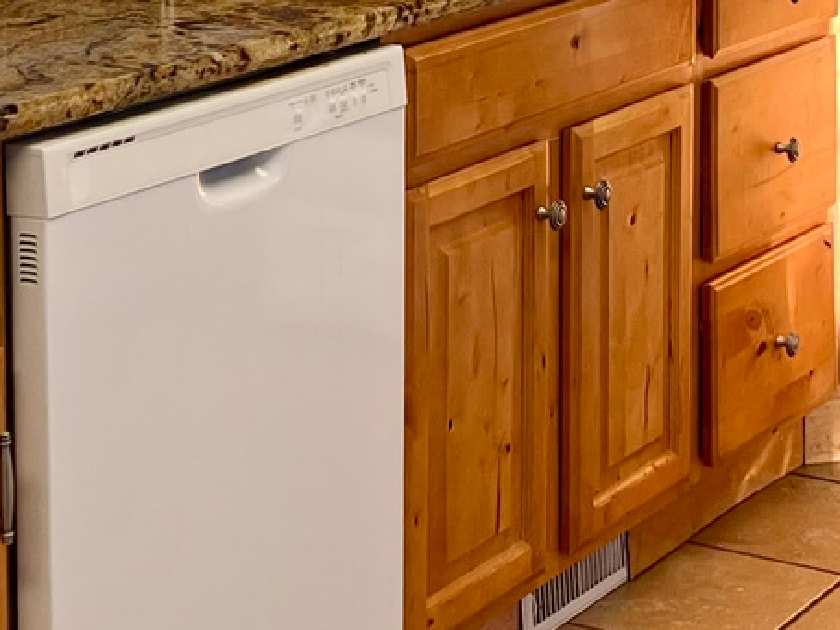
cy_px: -105
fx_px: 2838
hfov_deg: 16.7
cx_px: 655
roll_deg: -0.3
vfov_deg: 12.4
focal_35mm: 117
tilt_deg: -9.2
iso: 80
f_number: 1.5
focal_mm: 5.7
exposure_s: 1/120
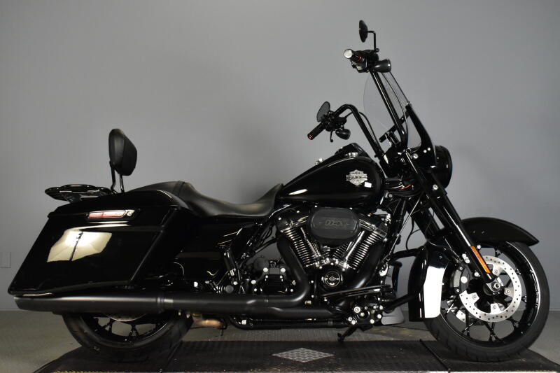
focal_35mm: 44
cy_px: 186
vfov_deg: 30.8
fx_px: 676
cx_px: 280
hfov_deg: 45.0
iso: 3200
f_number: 7.1
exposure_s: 1/125
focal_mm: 29
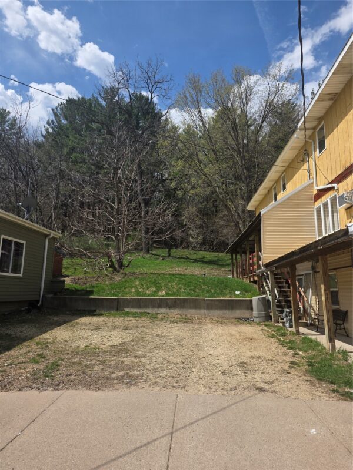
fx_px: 313
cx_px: 176
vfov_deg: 73.9
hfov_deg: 58.9
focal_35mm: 23
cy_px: 235
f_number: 1.7
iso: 80
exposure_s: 1/7626
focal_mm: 6.25
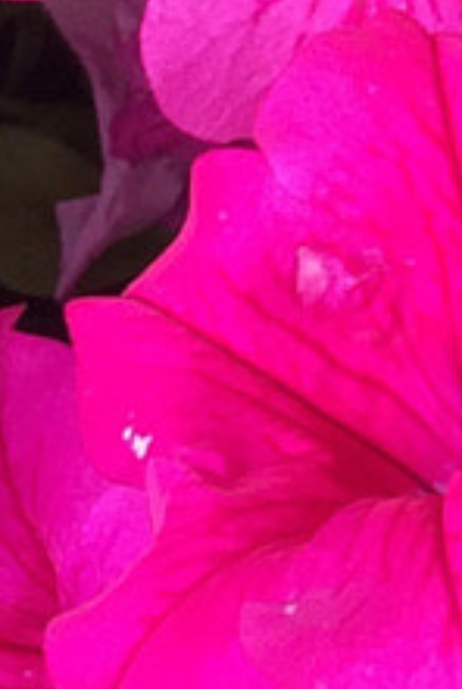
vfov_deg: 8.2
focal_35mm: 218
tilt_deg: -78.7
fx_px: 4183
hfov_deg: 6.1
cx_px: 990
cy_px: -1253
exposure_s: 1/114
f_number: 2.2
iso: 32
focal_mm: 4.15
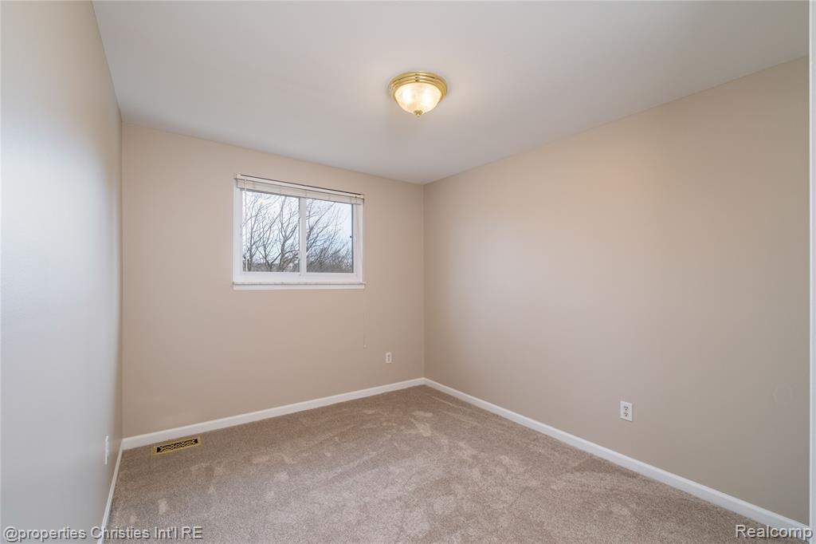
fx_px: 340
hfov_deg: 100.4
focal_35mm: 15
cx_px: 408
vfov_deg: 77.3
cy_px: 272
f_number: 6.4
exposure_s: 1/250
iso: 500
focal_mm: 10
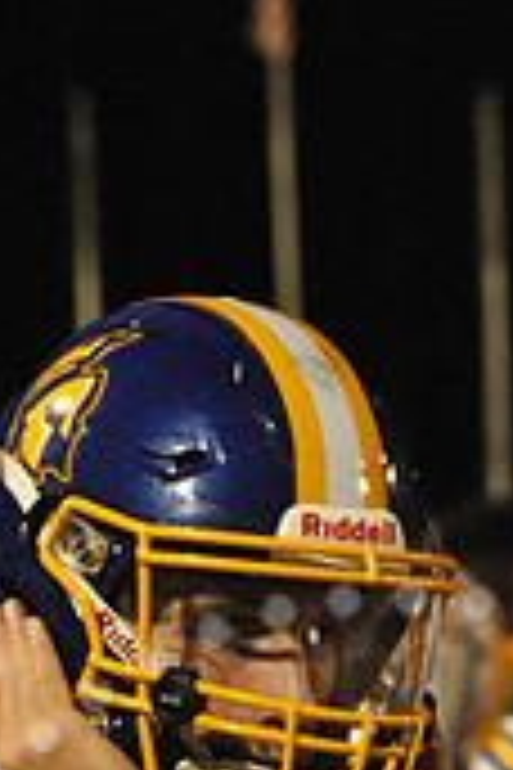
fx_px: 8699
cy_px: 1121
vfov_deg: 5.0
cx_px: 400
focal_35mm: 407
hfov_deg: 3.4
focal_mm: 120
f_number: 6.3
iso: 6400
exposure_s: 1/200
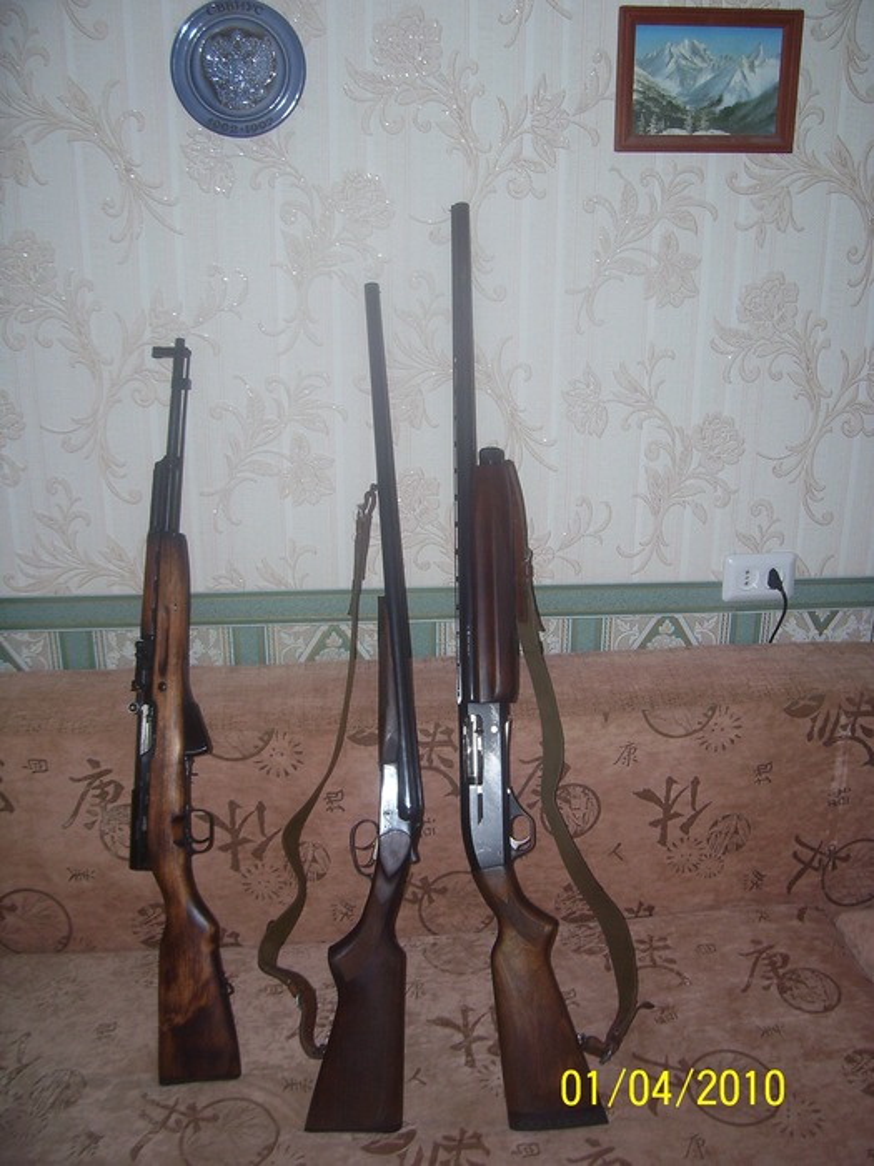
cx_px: 437
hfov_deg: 41.8
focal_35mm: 34
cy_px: 583
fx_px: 1145
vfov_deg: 54.0
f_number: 2.7
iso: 80
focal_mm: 5.6
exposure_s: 1/60
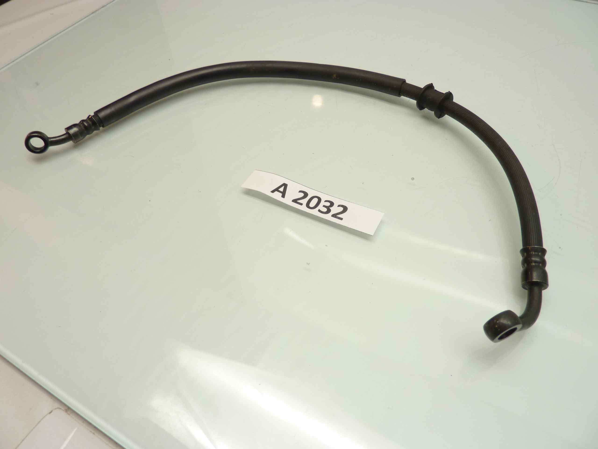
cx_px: 299
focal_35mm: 25
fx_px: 432
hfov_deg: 69.4
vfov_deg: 54.9
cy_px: 224
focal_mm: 4.1
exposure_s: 1/20
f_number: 3.3
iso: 80
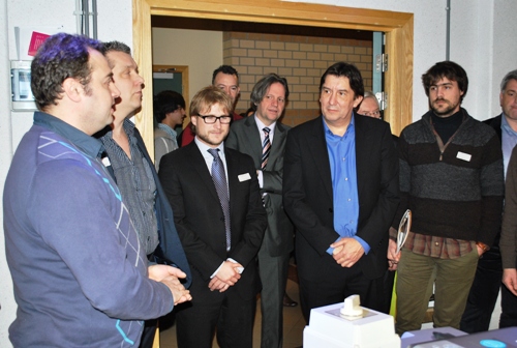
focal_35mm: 39
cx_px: 258
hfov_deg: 49.4
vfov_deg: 34.4
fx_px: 561
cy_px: 174
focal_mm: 26
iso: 200
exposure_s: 1/60
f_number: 4.2
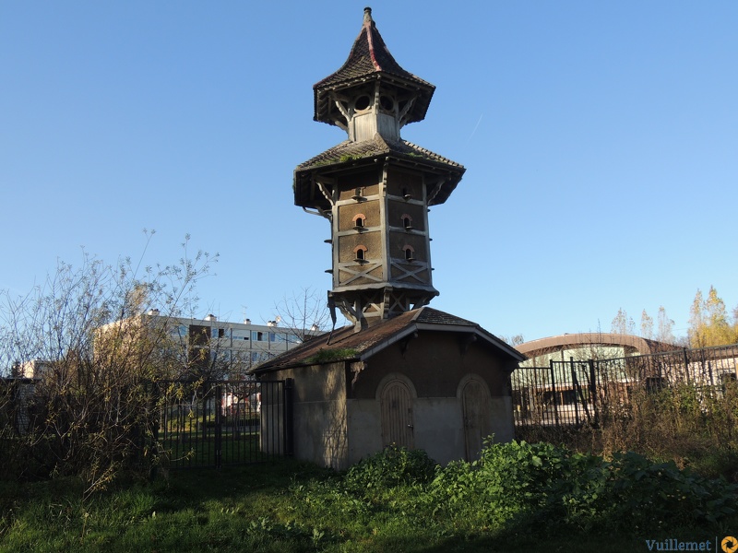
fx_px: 640
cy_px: 276
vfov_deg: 46.8
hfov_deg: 60.0
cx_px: 369
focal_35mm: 30
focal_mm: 5.3
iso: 100
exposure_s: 1/640
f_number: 3.1
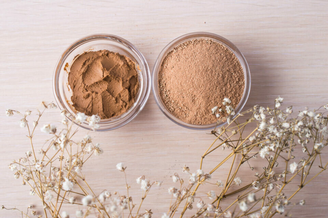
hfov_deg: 33.4
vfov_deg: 22.6
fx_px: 546
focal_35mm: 60
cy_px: 109
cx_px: 164
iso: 100
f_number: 9
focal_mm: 40
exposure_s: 1/125
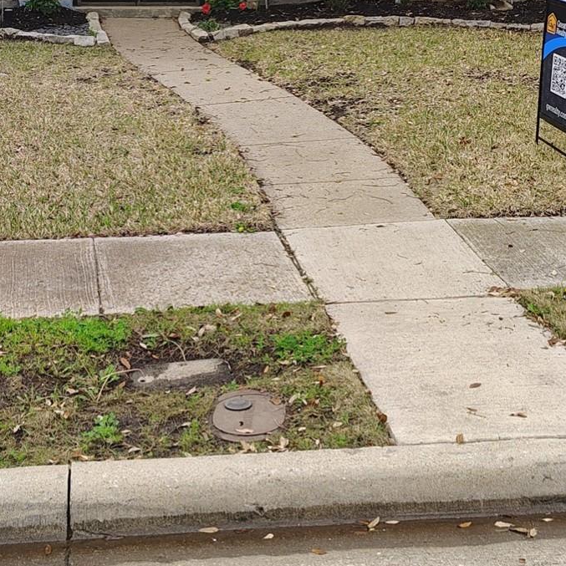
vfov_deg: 26.3
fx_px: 1184
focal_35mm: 64
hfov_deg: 26.8
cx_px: 236
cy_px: 104
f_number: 1.8
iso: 100
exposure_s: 1/497
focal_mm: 5.56
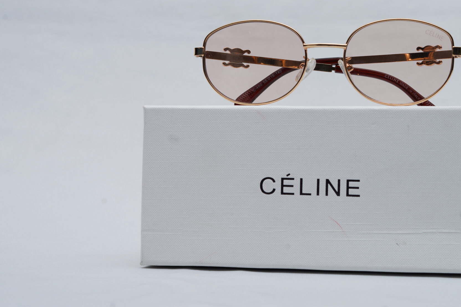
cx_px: 310
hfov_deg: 26.2
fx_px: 986
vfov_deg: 17.7
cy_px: 127
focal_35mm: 77
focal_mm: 50
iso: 100
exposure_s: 1/160
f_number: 9
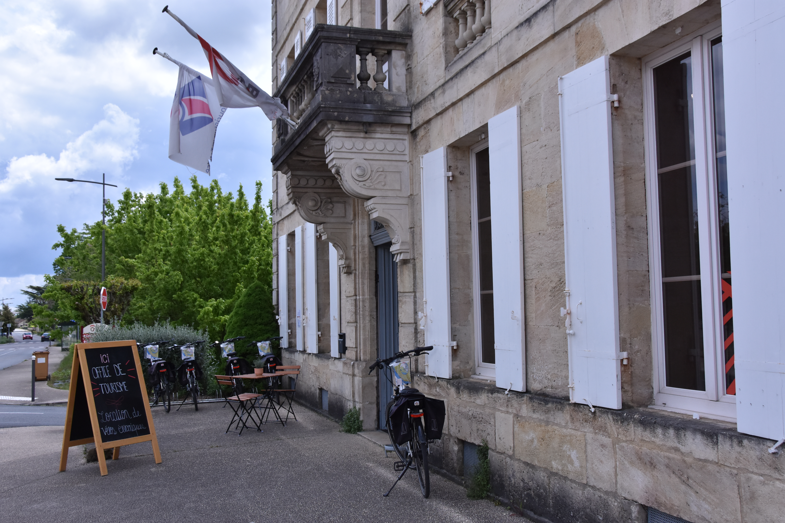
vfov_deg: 36.9
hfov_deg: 53.1
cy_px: 262
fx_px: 785
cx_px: 392
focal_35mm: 36
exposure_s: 1/2500
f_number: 7.1
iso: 640
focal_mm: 24
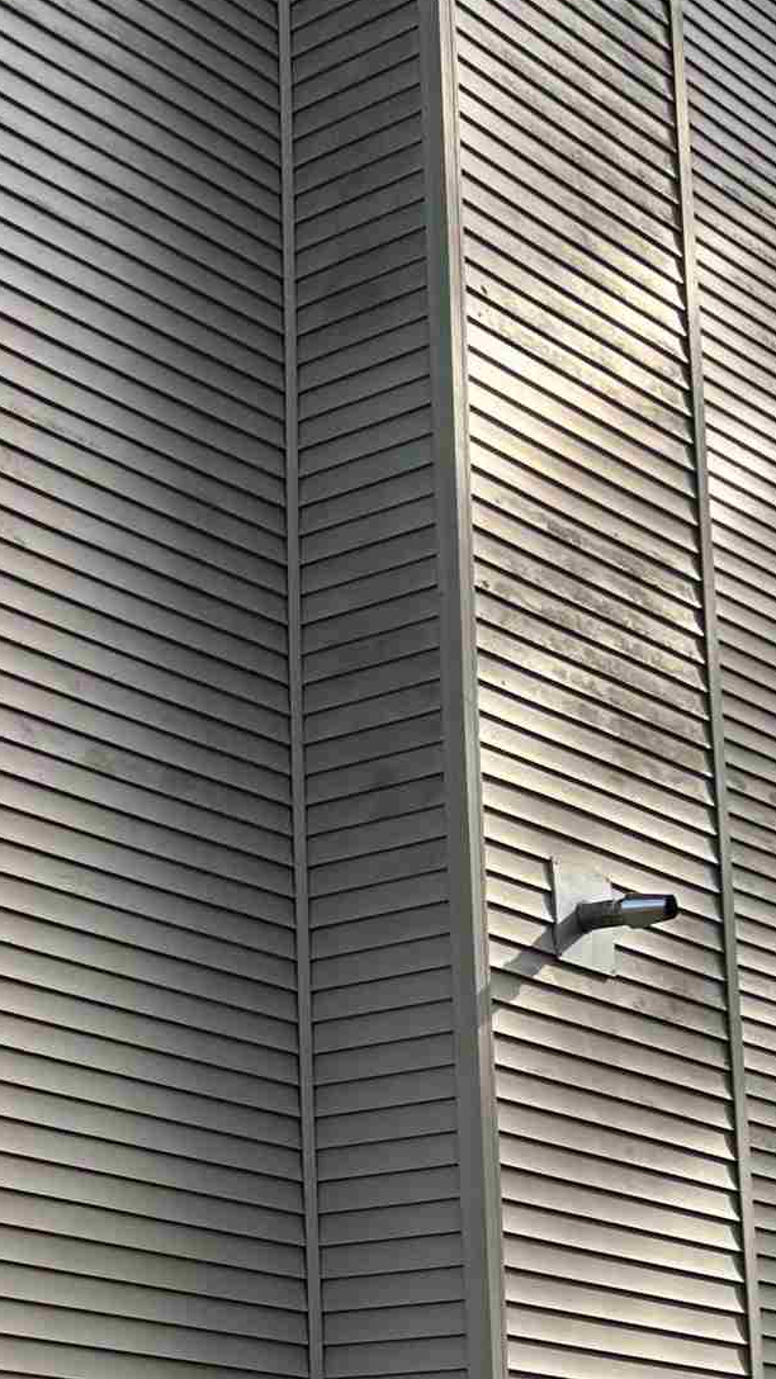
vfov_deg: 26.3
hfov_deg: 14.3
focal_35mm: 80
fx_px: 2926
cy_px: 975
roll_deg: +0.0
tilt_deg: +12.9
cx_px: -311
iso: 50
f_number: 1.5
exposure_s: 1/1147
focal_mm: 5.7
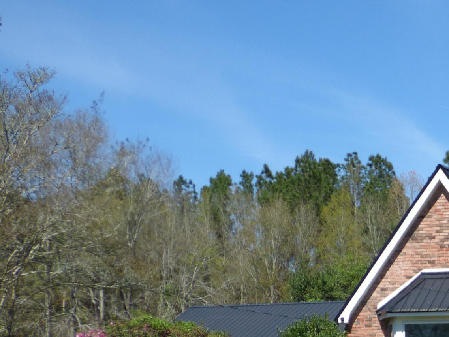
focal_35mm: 95
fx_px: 1232
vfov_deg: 15.0
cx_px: 522
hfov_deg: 19.6
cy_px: 414
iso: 100
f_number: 3.5
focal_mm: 6.47
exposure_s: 1/1000
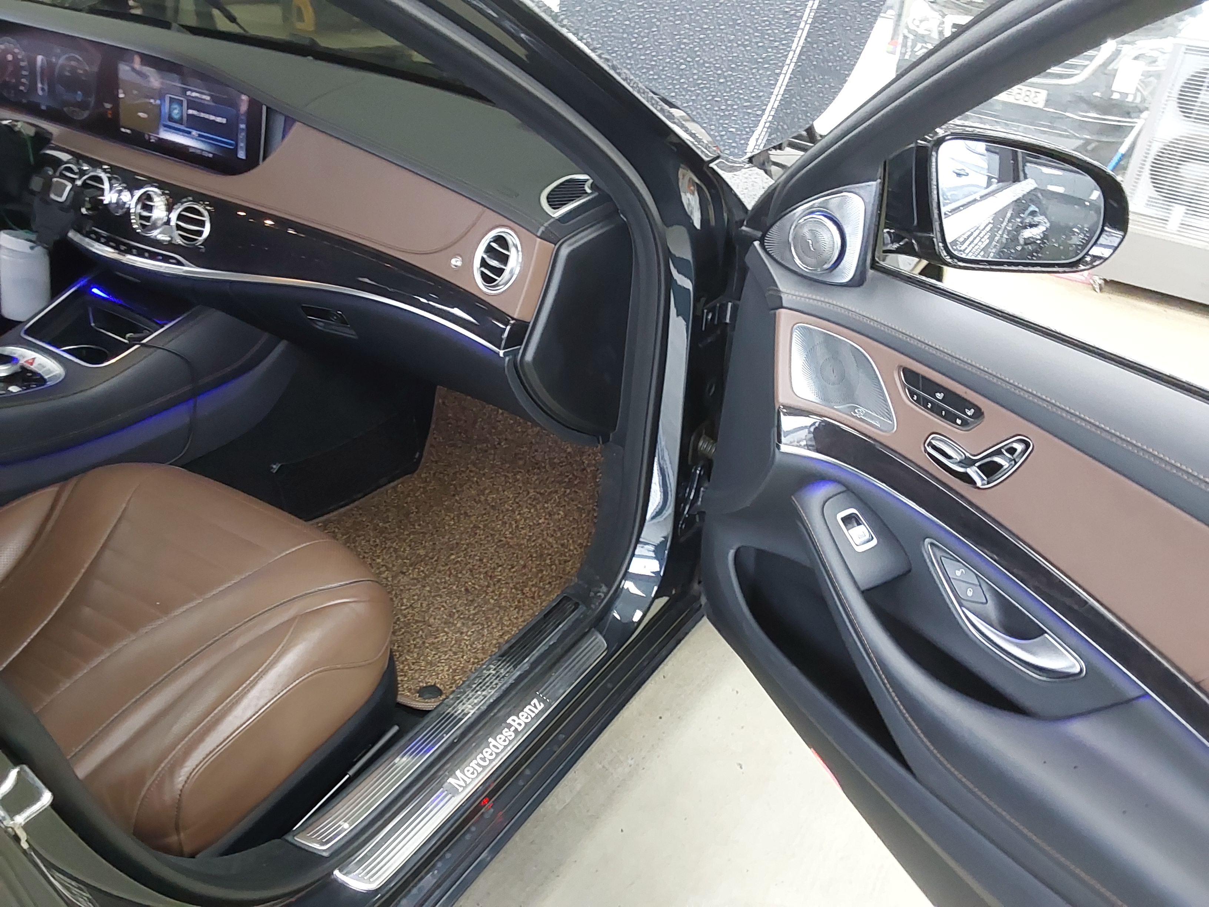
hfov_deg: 63.4
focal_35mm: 28
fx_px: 978
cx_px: 604
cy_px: 454
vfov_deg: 49.7
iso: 320
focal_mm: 2.91
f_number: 1.9
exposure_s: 1/60
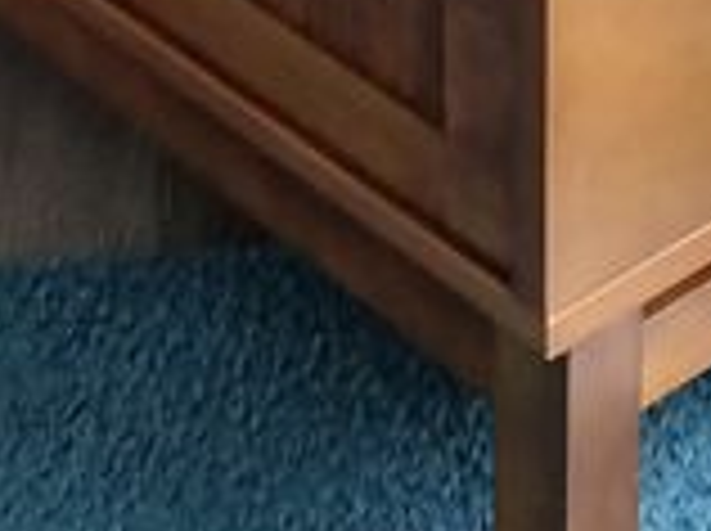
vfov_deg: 8.0
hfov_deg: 11.9
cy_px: -900
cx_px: 81
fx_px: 3384
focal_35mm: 165
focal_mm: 3.98
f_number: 1.8
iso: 200
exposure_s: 1/33
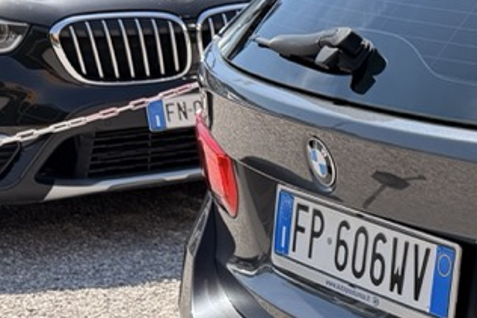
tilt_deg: -18.8
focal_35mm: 101
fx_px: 1339
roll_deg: +0.6
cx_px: 933
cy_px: 270
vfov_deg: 13.5
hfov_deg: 16.1
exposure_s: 1/2703
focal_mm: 6.76
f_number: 1.78
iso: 80
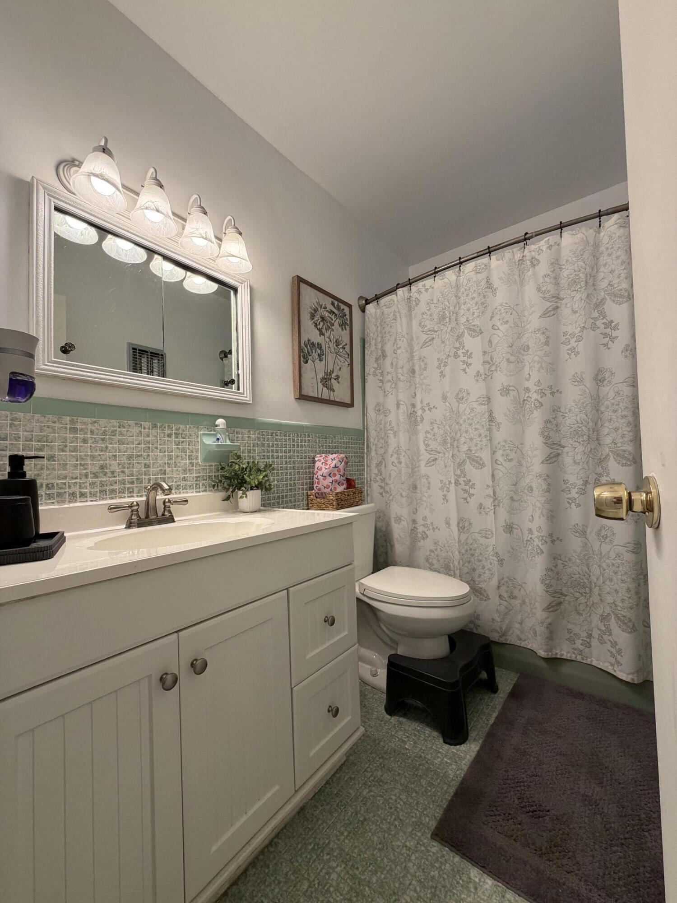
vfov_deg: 102.1
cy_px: 452
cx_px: 338
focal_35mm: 14
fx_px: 365
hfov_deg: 85.7
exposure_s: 1/120
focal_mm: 2.22
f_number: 2.2
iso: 125
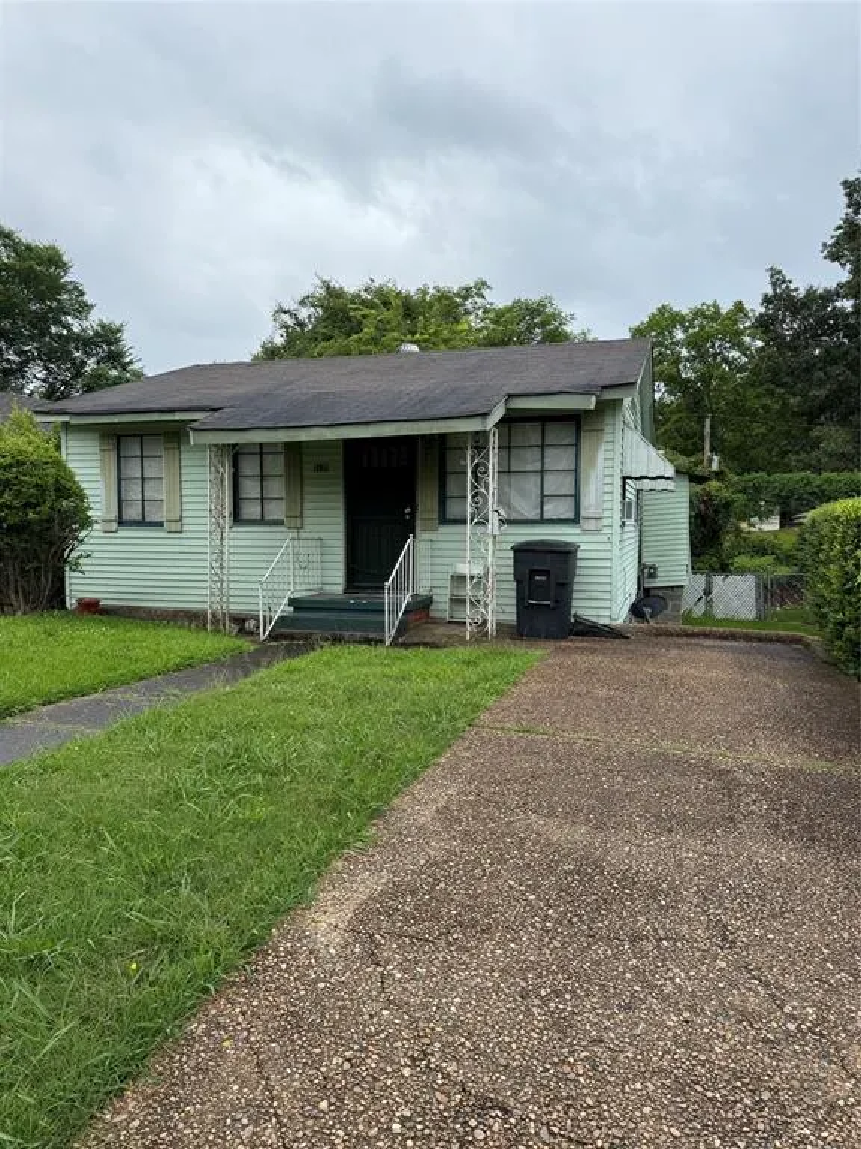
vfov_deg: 71.6
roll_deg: -1.0
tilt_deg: -4.4
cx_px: 430
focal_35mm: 24
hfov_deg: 56.8
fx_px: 796
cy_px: 574
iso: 80
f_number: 1.78
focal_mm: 6.76
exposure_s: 1/1689
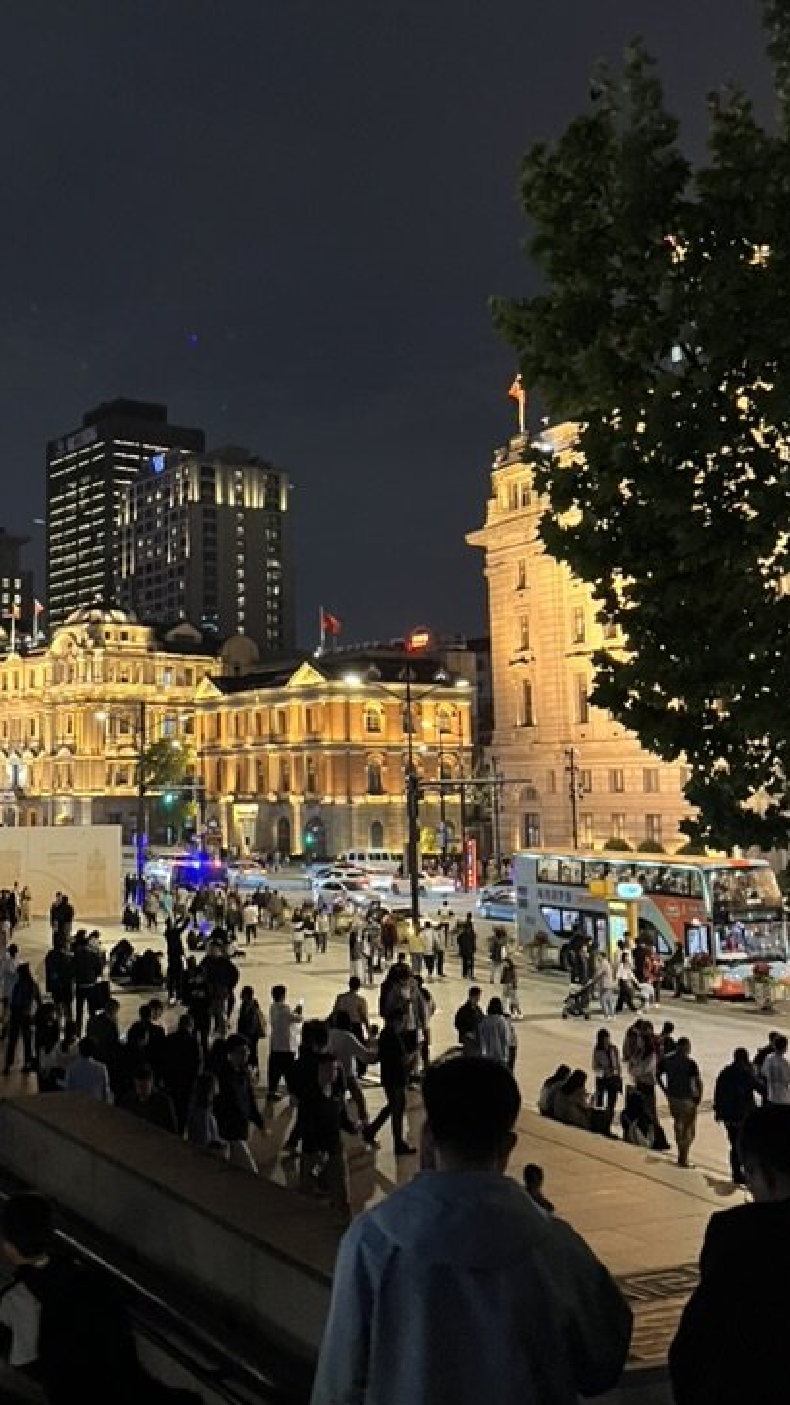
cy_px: 605
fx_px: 1489
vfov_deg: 50.3
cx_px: 182
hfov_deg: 29.2
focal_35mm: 40
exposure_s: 1/38
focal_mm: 5.1
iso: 640
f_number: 1.6
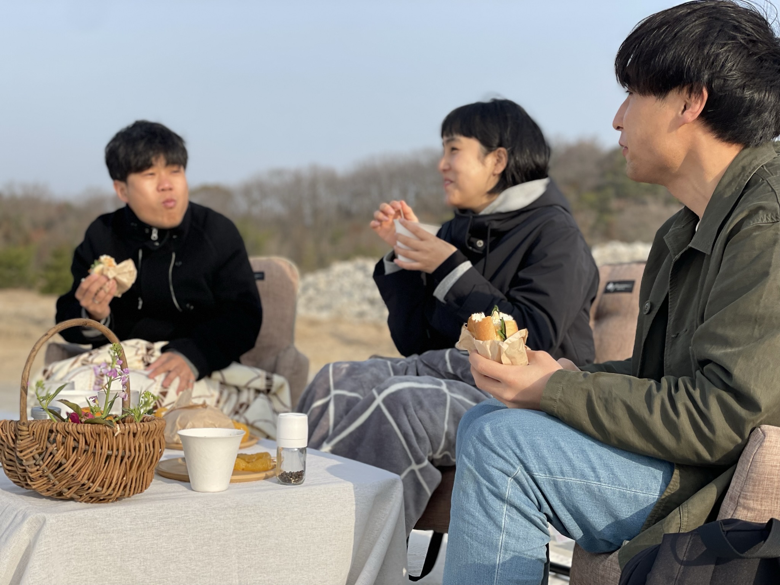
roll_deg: -1.0
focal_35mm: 52
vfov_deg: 28.0
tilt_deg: +0.0
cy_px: 292
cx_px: 390
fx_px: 1172
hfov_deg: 36.8
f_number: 2
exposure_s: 1/1229
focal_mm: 6
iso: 32
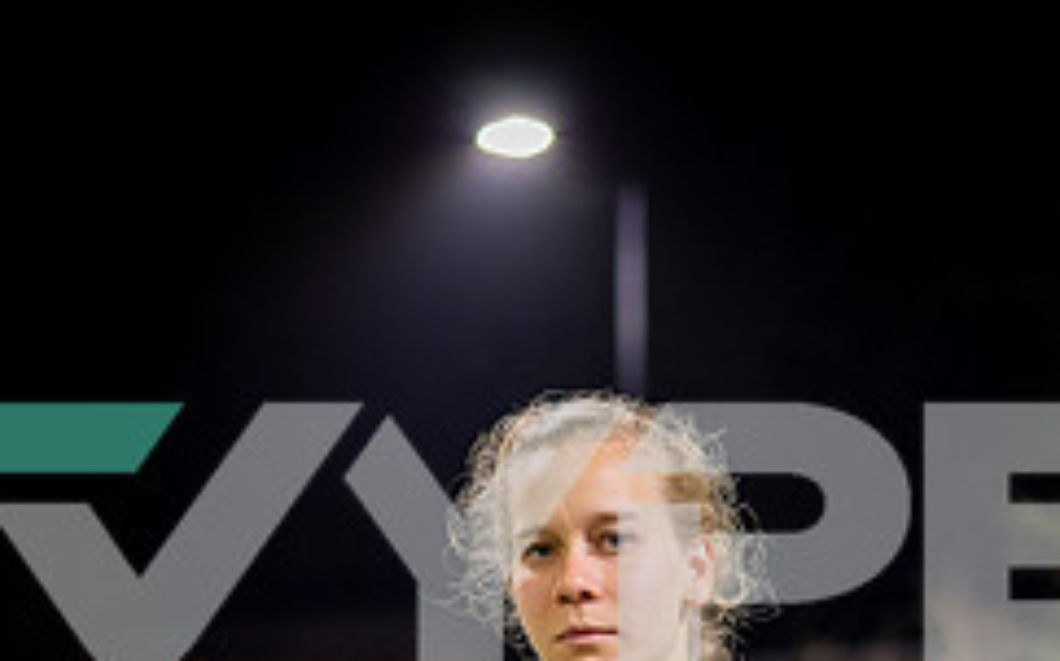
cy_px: 849
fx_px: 2743
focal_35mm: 95
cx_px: 576
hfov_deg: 21.9
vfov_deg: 13.3
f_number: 1.8
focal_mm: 50
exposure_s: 1/160
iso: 800
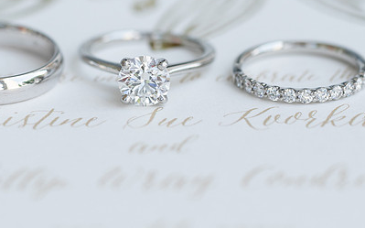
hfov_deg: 9.2
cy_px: 106
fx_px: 2257
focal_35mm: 227
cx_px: 139
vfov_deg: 5.8
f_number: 4
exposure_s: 1/250
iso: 160
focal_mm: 90
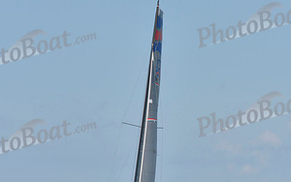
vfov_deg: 3.3
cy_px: 176
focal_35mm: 394
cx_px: 147
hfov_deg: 5.3
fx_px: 3127
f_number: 7.1
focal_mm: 200
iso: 280
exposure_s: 1/1600
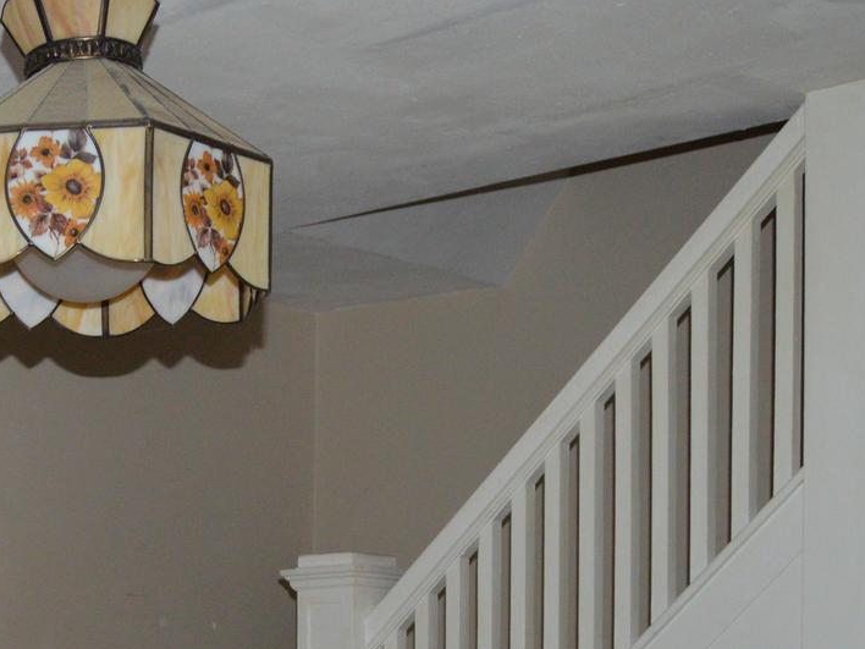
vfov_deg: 18.5
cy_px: 811
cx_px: -71
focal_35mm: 75
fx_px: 1874
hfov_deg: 24.4
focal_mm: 18
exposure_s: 1/200
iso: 800
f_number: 4.5
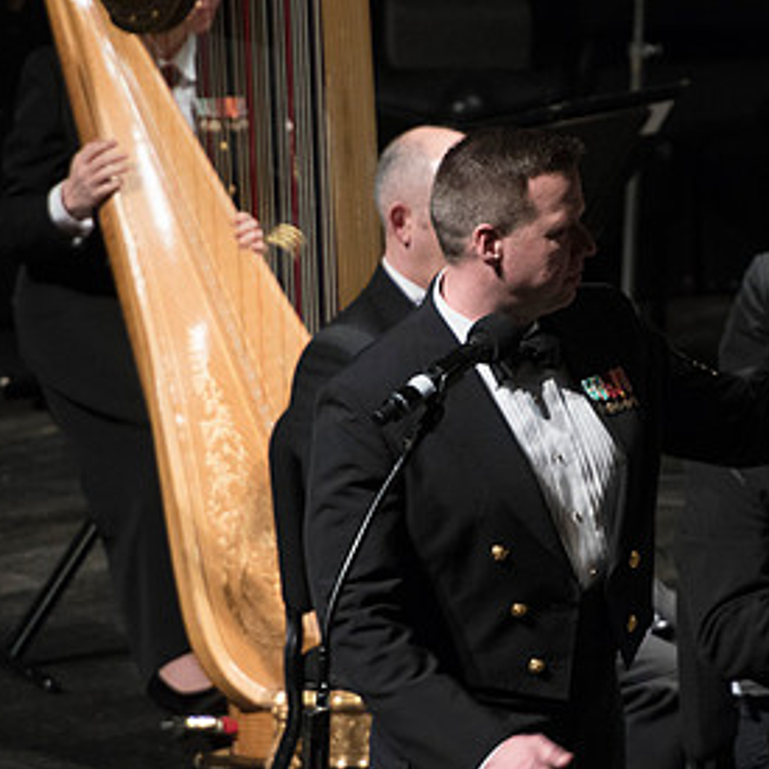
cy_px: 471
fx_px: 18021
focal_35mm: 717
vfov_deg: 2.4
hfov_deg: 2.4
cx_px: 523
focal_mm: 400
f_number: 5.6
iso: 4000
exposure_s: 1/125
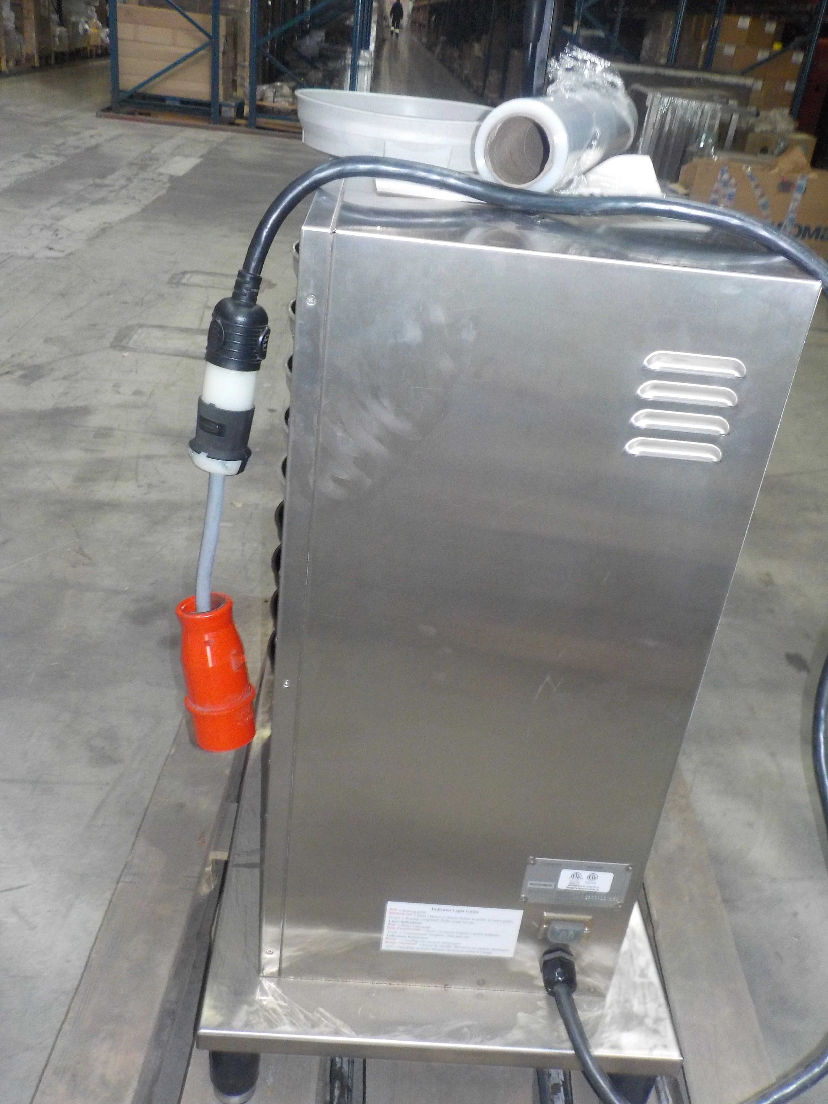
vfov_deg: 60.0
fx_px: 957
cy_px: 552
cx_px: 414
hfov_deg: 46.8
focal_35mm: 30
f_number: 3.3
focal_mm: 4.1
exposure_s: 1/30
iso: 360
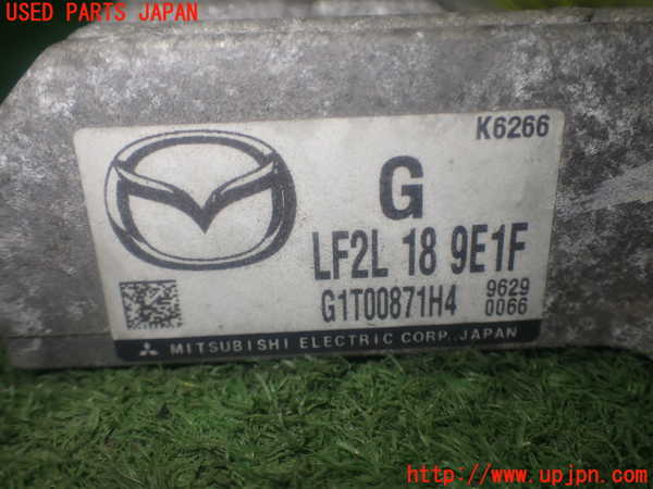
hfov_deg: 49.0
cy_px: 244
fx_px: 717
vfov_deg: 37.7
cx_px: 326
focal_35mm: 38
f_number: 2.7
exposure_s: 1/80
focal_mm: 6.83
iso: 125
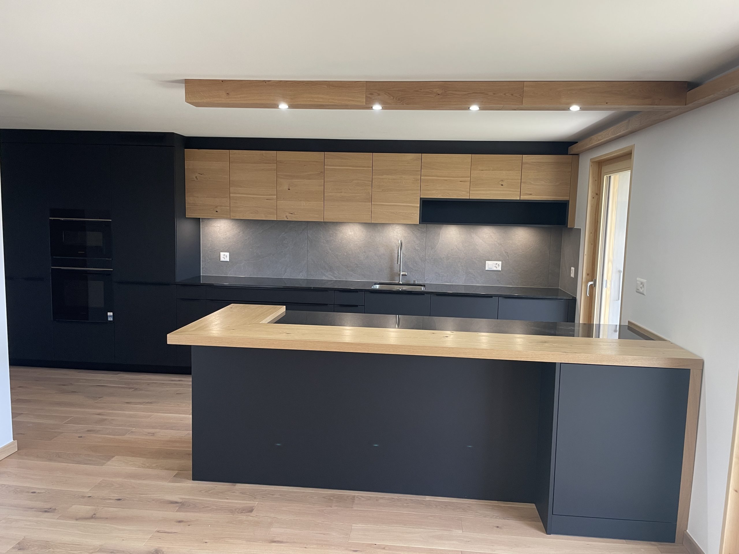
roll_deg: -1.2
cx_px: 370
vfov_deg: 53.1
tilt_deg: -7.0
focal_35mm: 26
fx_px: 555
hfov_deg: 67.3
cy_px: 277
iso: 125
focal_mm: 4.2
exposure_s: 1/99
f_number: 1.6
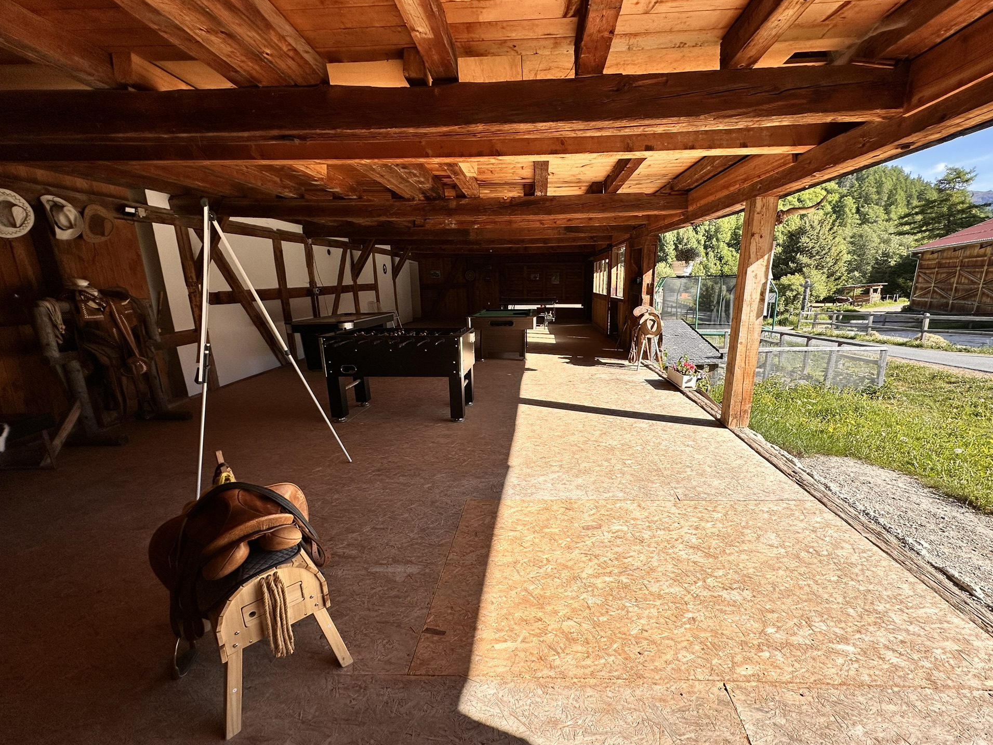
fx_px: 430
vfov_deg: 81.7
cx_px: 524
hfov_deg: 98.1
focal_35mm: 15
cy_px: 389
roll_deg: +1.3
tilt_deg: -13.2
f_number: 2.2
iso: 40
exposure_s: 1/1014
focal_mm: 2.22
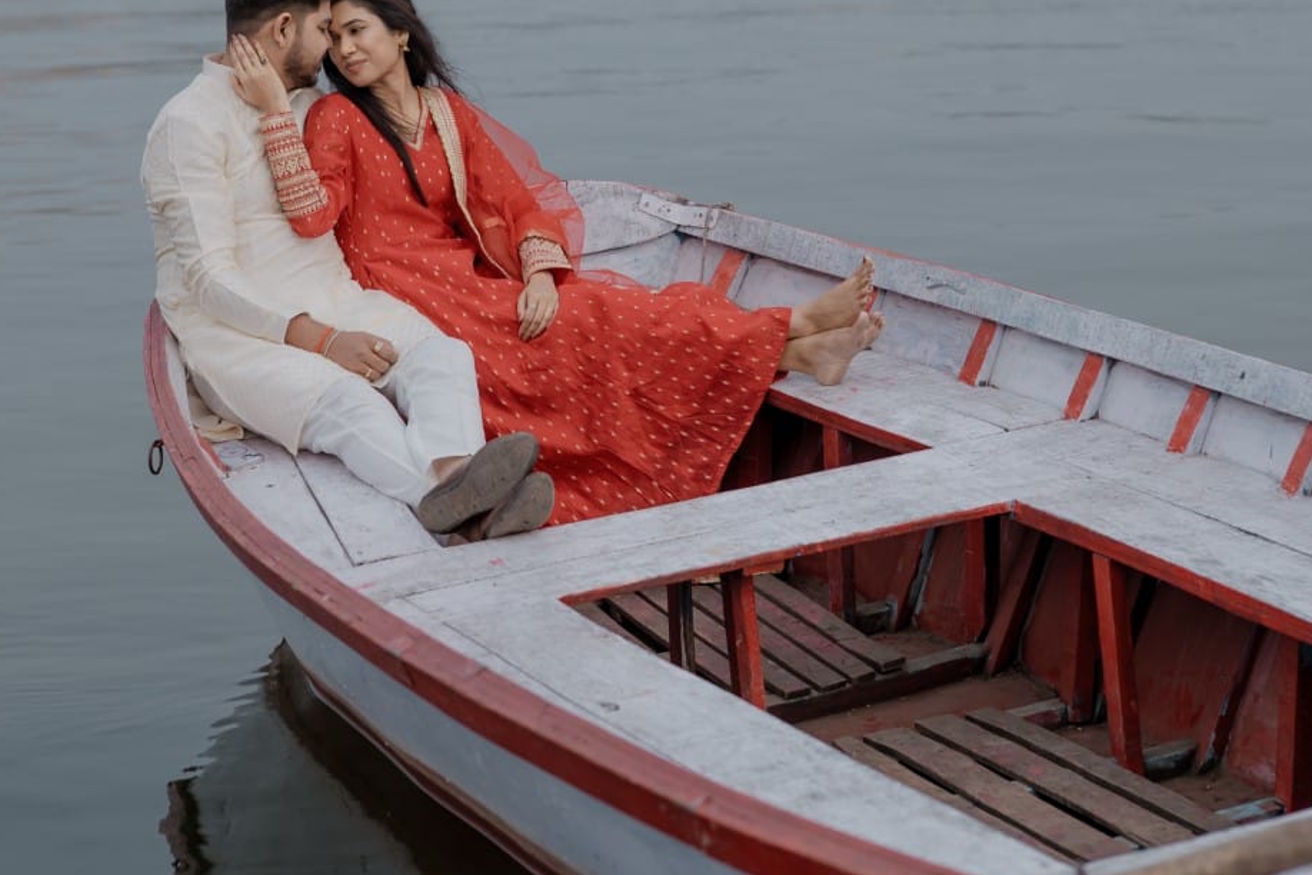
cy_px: 53
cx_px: 606
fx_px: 3571
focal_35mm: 98
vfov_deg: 13.8
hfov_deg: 20.8
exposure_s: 1/2000
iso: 100
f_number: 2.2
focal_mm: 50
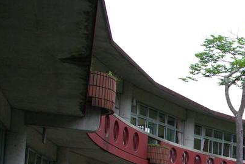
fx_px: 547
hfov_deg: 23.6
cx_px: 271
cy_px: 177
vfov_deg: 16.6
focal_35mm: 80
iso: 640
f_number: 7.1
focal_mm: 21
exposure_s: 1/200
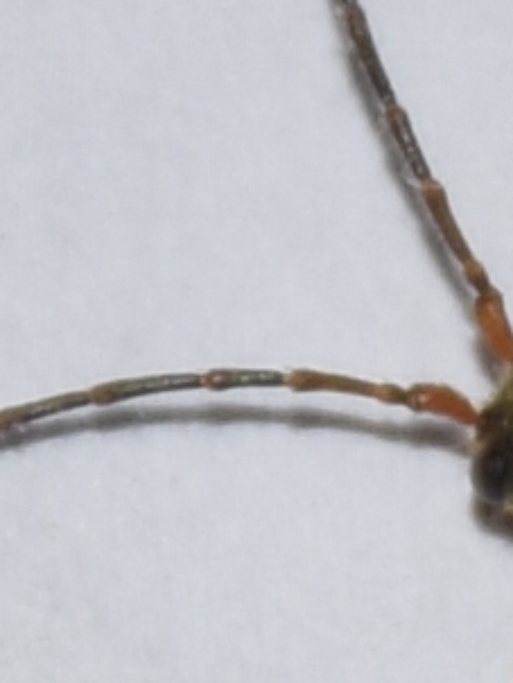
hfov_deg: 2.3
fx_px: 12648
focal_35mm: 641
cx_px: 782
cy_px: 572
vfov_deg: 3.1
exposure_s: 1/160
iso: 100
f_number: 13
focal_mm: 140
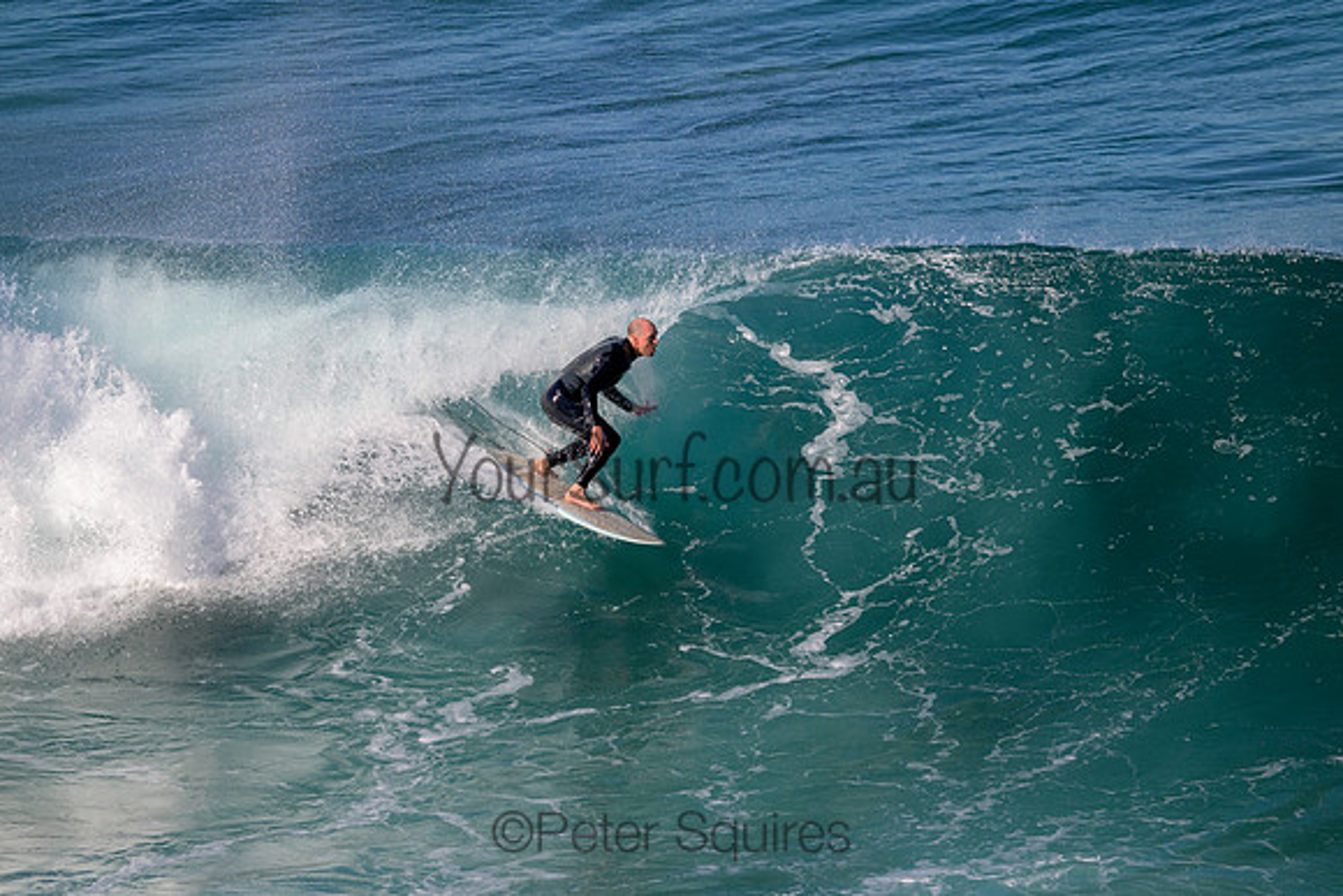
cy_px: 448
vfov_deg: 3.2
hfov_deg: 4.8
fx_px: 16044
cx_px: 672
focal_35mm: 430
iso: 1100
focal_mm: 430
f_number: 11
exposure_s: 1/2000
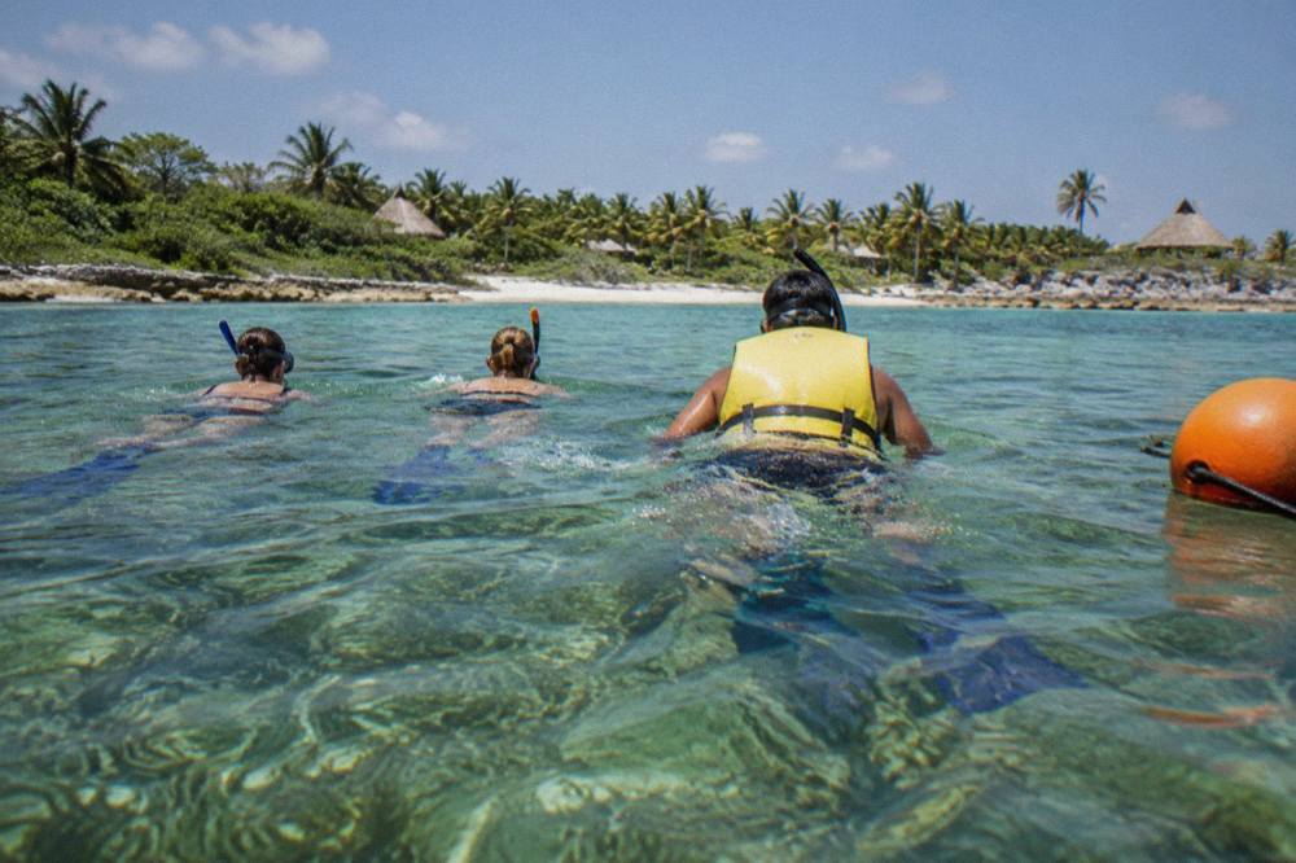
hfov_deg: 48.5
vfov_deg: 33.4
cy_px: 432
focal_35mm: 40
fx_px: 1439
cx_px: 648
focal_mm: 40
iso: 500
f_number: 5.6
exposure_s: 1/800
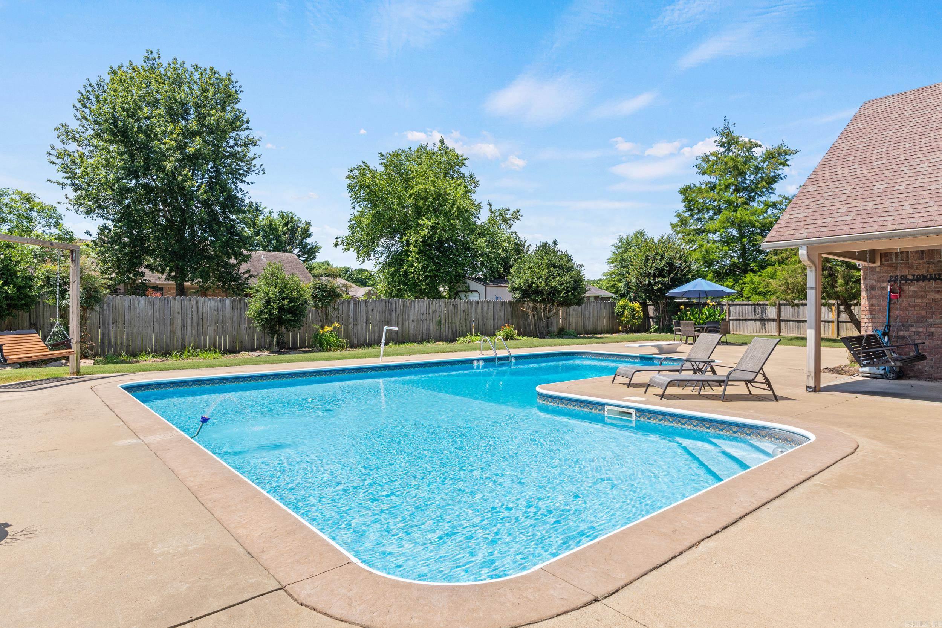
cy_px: 314
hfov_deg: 83.3
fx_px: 530
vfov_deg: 61.3
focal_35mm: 20
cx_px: 471
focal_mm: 13.5
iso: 250
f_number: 8
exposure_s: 1/320
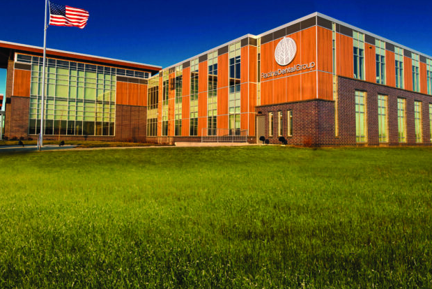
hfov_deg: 69.4
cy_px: 123
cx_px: 211
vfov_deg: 49.4
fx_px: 312
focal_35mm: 26
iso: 100
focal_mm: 21
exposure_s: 1/200
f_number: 8
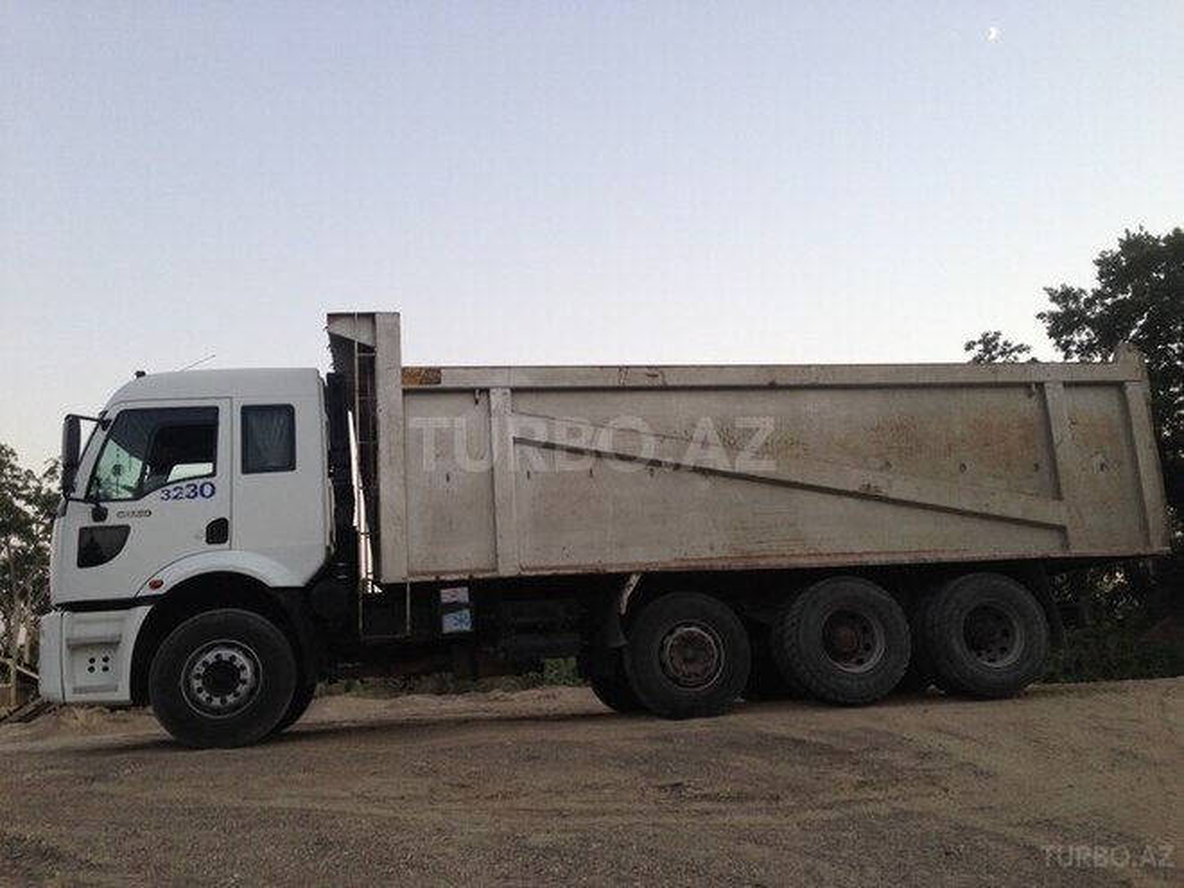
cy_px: 444
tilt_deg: +14.1
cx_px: 592
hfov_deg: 55.4
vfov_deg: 42.9
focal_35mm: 33
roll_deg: +4.5
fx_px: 1129
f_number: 2.4
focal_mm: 4.12
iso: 50
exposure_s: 1/20
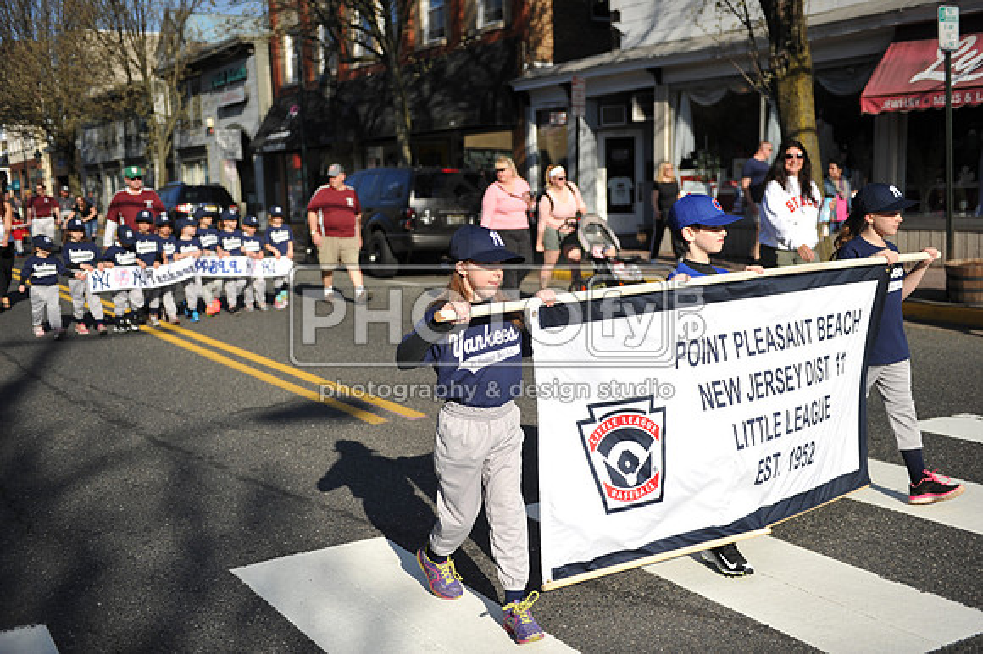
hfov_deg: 50.7
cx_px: 492
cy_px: 327
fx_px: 1037
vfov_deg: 35.0
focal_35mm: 38
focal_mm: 38
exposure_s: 1/8000
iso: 400
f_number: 2.8
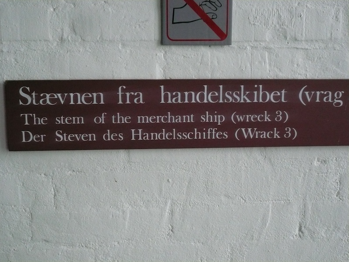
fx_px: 494
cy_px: 131
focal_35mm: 49
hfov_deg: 38.9
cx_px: 174
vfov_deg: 29.7
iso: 400
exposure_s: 1/320
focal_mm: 8.1
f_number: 3.6
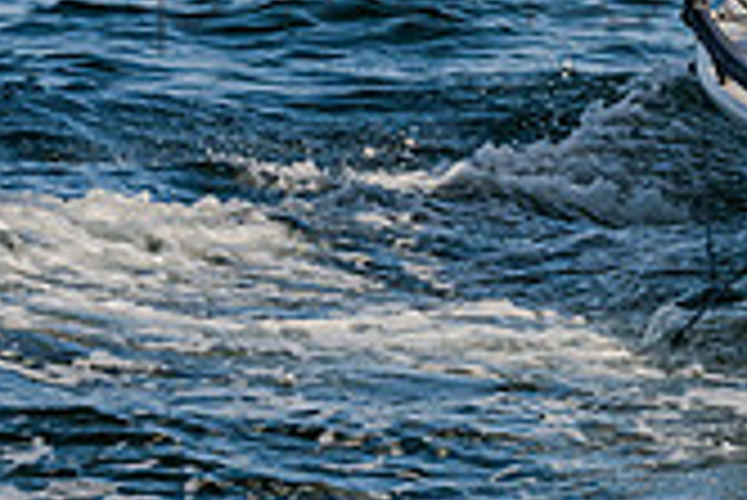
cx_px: 1130
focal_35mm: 307
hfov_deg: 6.6
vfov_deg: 4.4
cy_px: -330
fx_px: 6376
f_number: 6.3
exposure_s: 1/1000
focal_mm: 67
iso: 400
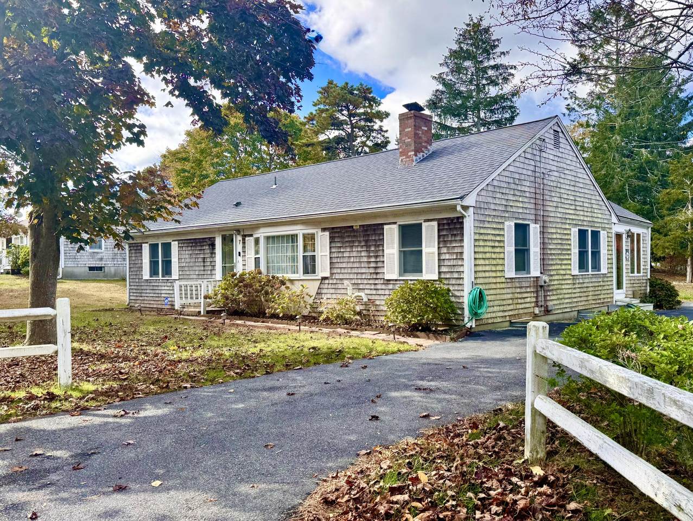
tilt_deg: -2.0
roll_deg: -2.1
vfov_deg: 56.9
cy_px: 260
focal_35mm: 24
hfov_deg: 71.5
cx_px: 346
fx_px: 481
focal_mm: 6.76
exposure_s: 1/1215
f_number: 1.78
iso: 80
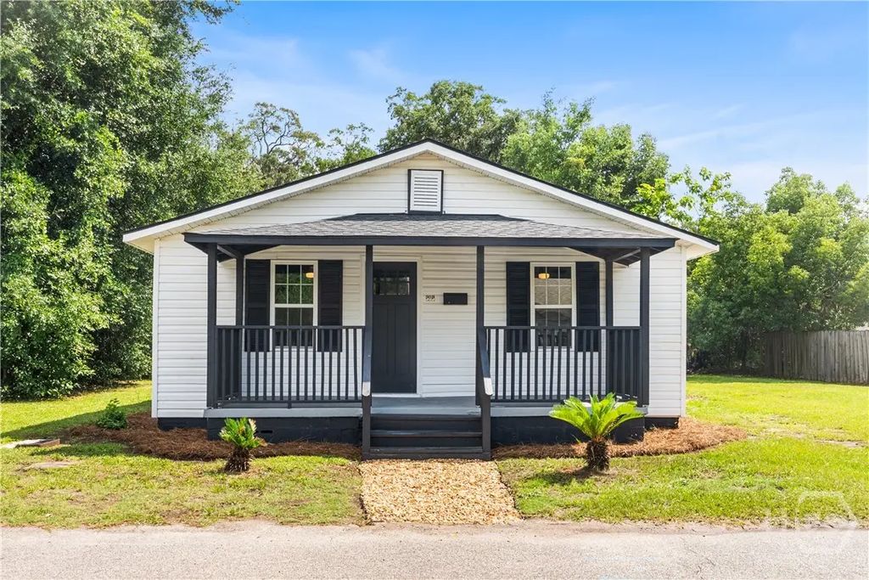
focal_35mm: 32
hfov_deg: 58.7
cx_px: 434
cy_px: 290
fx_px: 773
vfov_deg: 41.1
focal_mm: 32
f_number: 20
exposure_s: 1/10
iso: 400
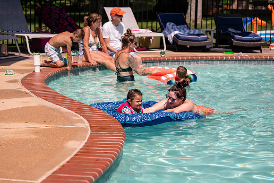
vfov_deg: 14.6
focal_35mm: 94
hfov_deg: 21.7
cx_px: 123
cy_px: 101
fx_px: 715
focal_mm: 85
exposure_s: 1/4000
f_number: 3.2
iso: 200
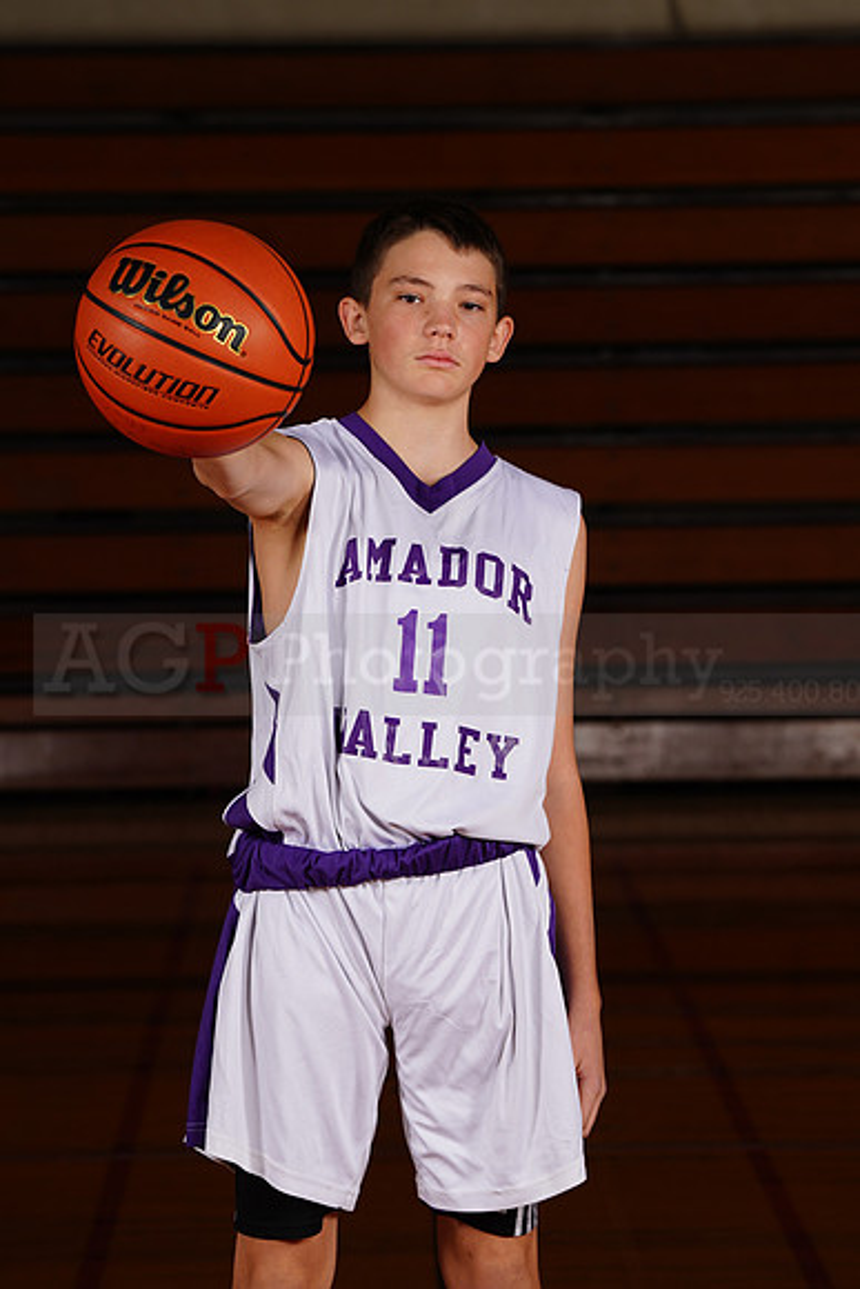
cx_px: 430
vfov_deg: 10.5
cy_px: 644
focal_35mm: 196
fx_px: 7019
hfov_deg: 7.0
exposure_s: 1/200
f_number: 9
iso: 200
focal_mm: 196
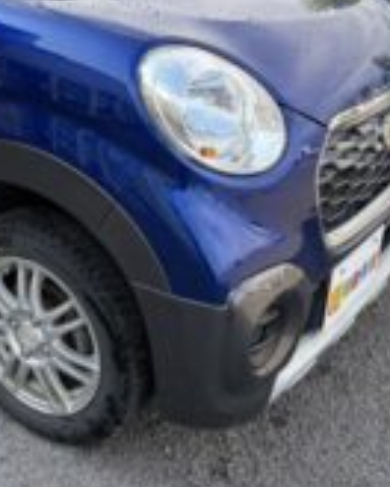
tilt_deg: -16.9
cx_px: -44
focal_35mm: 54
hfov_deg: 25.9
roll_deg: +2.4
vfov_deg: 33.9
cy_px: 114
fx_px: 779
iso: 64
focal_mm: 5.96
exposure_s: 1/973
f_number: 1.6
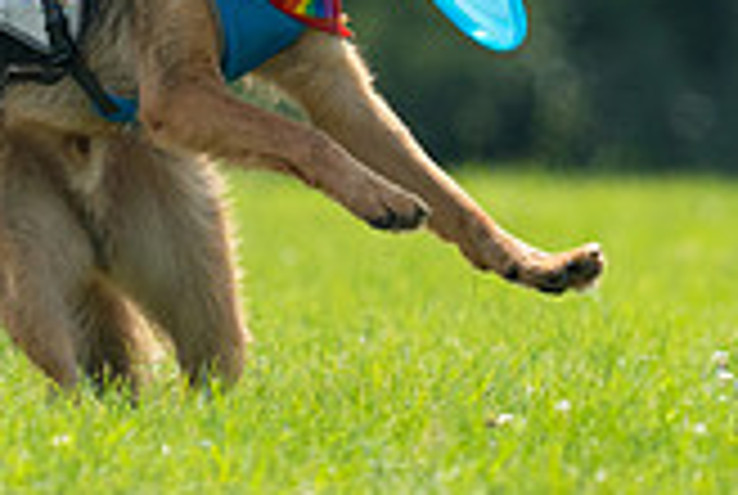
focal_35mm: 1518
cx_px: 324
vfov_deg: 0.9
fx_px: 31175
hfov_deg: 1.4
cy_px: -124
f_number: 6.3
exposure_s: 1/4000
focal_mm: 430
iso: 1600
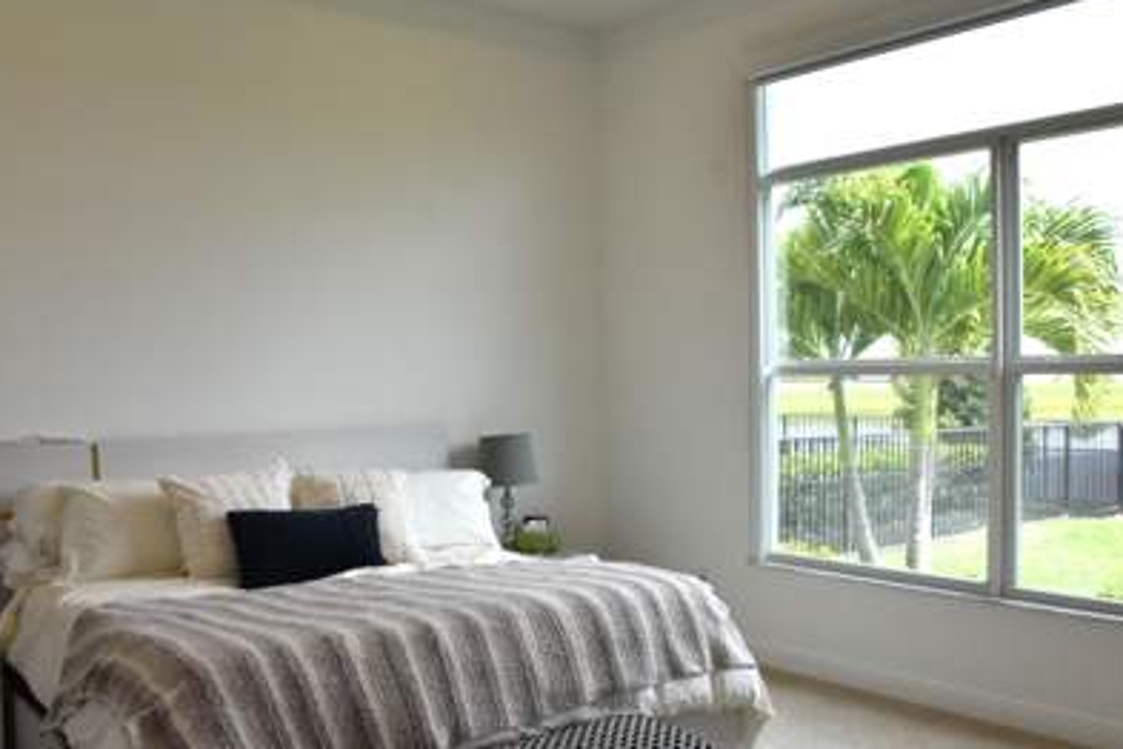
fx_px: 1029
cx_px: 612
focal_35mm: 33
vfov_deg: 40.0
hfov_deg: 57.1
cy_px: 383
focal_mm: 18
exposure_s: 1/500
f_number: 8
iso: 800
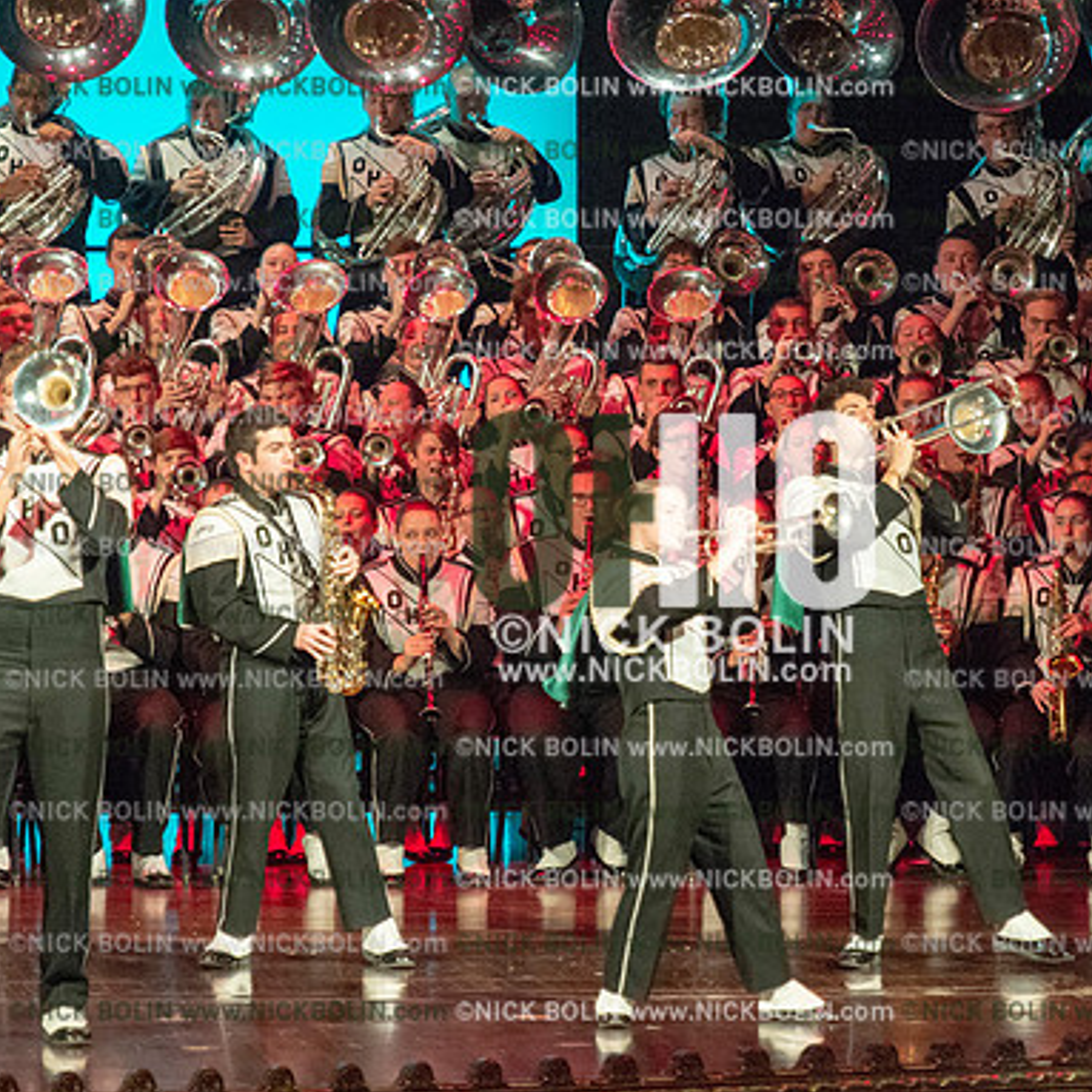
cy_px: 547
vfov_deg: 6.2
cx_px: 673
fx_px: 10100
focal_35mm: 283
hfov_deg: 6.2
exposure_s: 1/320
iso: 8000
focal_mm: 220
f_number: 5.6
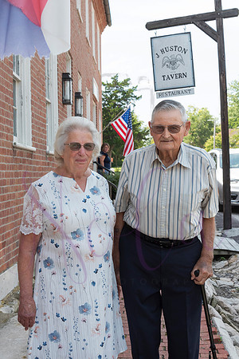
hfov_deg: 28.1
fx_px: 478
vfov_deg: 41.1
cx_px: 120
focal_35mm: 48
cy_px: 180
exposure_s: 1/250
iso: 500
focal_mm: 48
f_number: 10
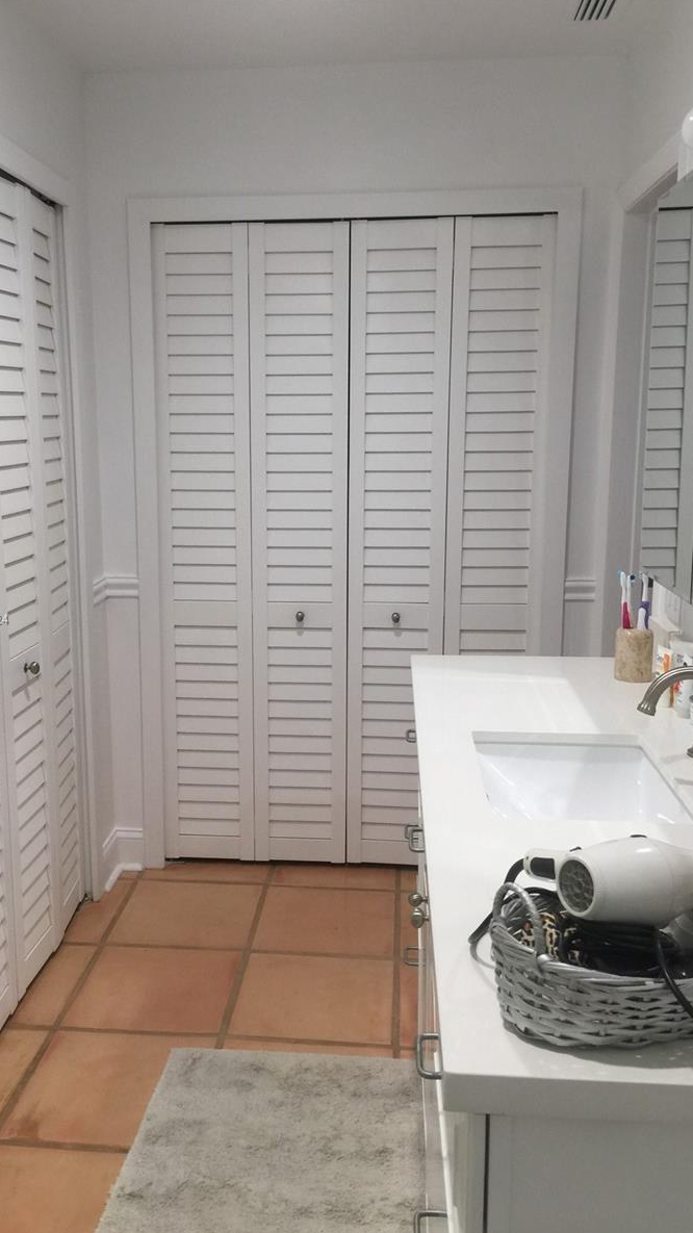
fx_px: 1046
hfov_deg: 36.6
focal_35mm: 32
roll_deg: +1.0
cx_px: 286
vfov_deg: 61.0
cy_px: 620
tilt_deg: -11.1
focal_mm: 4.15
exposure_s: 1/40
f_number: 2.2
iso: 40
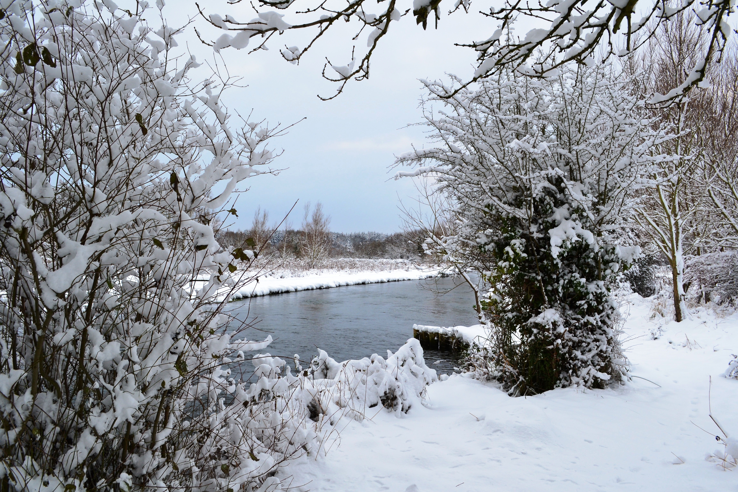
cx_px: 369
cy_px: 246
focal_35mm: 30
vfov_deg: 43.6
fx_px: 615
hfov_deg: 61.9
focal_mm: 20
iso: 400
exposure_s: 1/200
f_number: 10
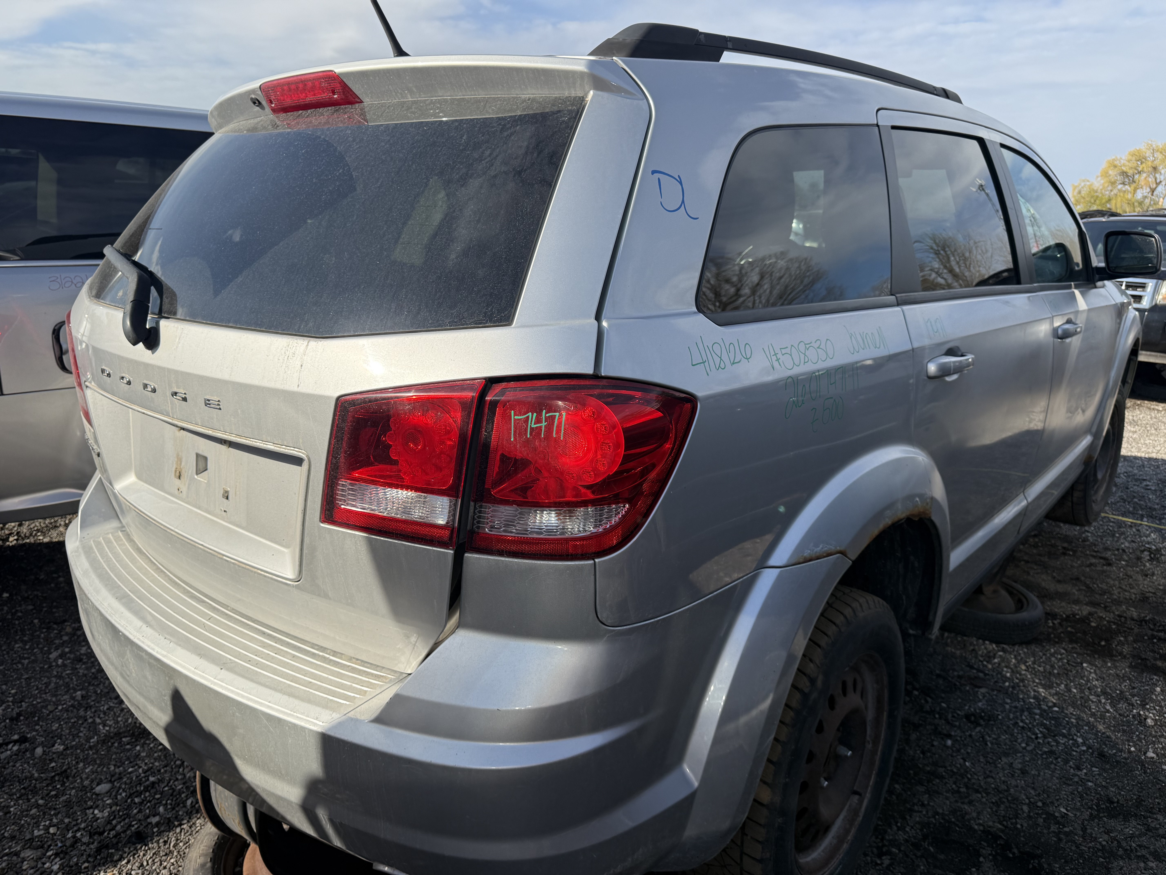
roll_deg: -1.8
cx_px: 583
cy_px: 438
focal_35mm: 24
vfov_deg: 56.8
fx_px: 808
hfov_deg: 71.6
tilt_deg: -13.9
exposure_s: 1/4405
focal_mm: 6.76
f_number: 1.78
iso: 100
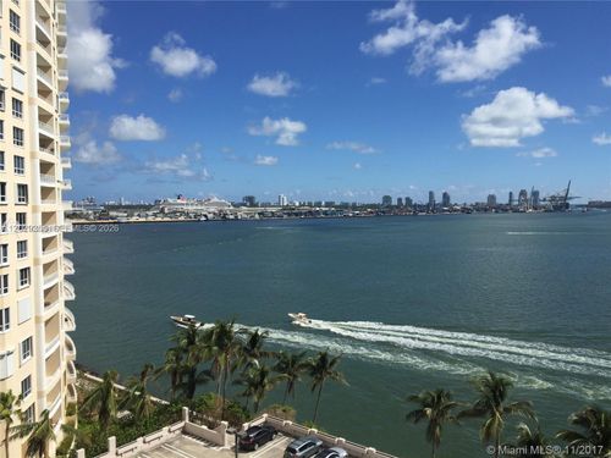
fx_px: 512
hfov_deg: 61.7
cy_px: 229
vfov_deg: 48.2
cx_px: 306
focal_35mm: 29
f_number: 2.2
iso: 32
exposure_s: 1/3300
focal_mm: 4.15
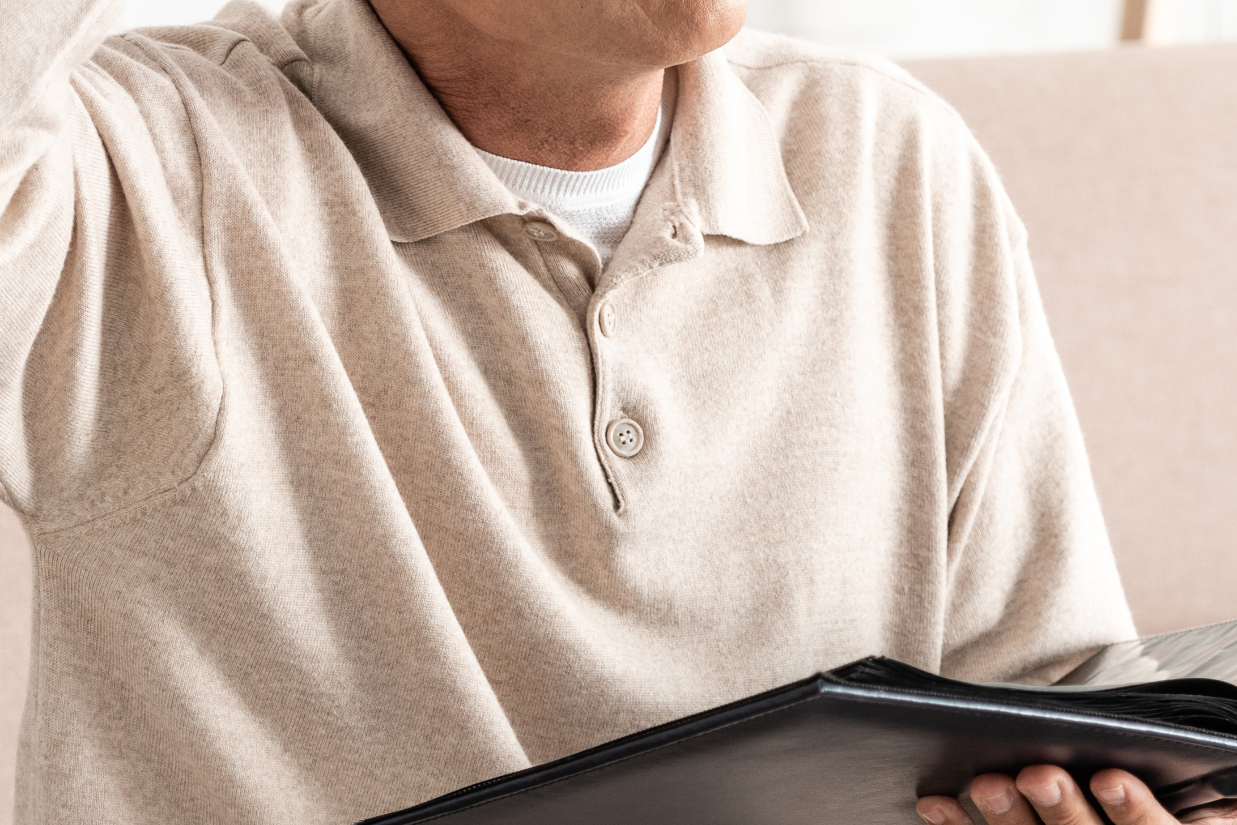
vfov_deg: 4.1
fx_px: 11652
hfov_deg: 6.1
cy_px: 600
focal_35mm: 339
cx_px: 1219
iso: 100
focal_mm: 102
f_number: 3.2
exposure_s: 1/250
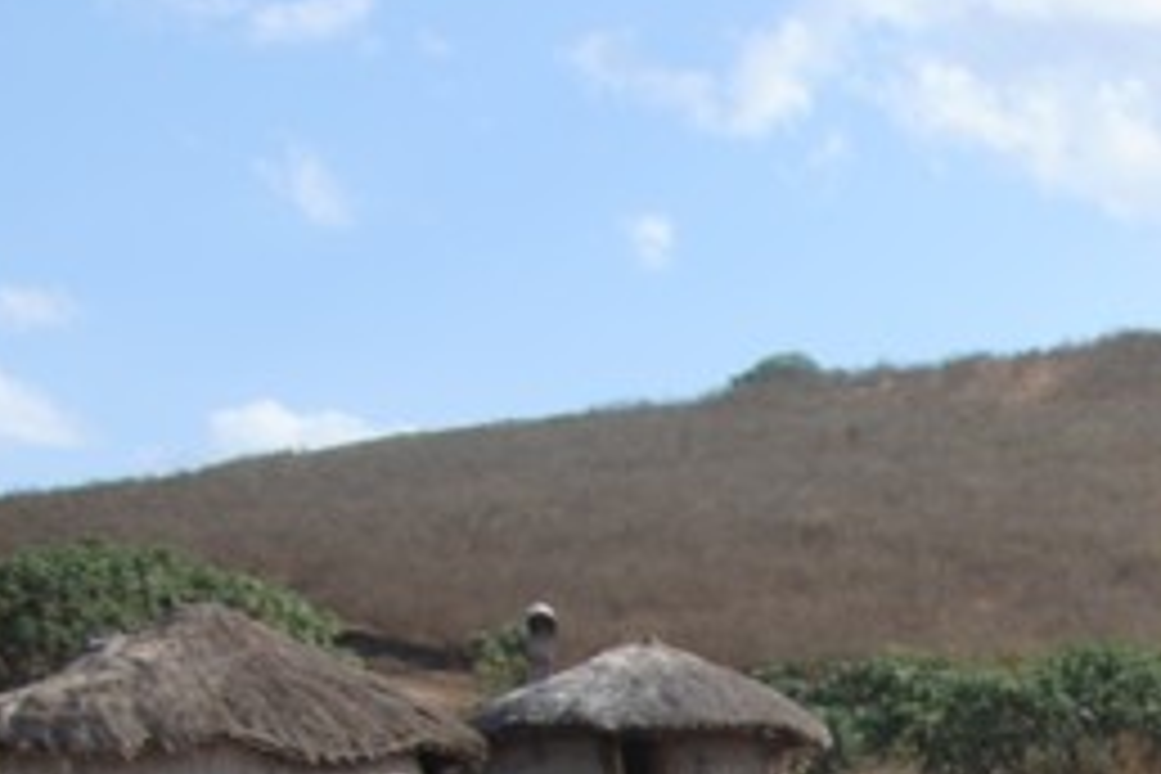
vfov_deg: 9.2
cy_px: 1406
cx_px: 1886
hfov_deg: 13.3
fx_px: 4611
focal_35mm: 143
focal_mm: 24
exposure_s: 1/640
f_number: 3.8
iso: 100
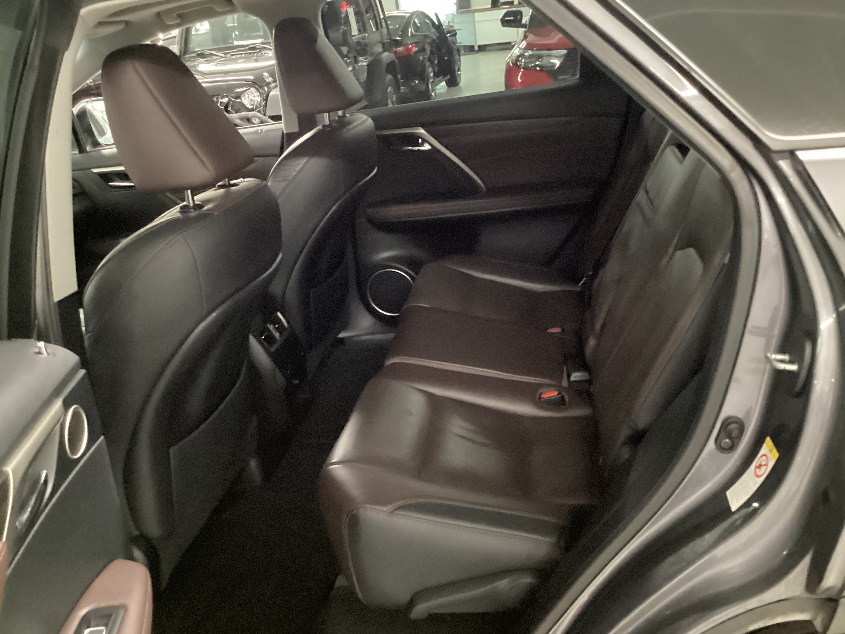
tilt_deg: -23.8
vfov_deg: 44.2
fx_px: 781
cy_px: 318
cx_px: 431
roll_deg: +6.7
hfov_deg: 56.8
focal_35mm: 32
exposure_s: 1/15
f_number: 2.4
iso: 640
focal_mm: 3.3
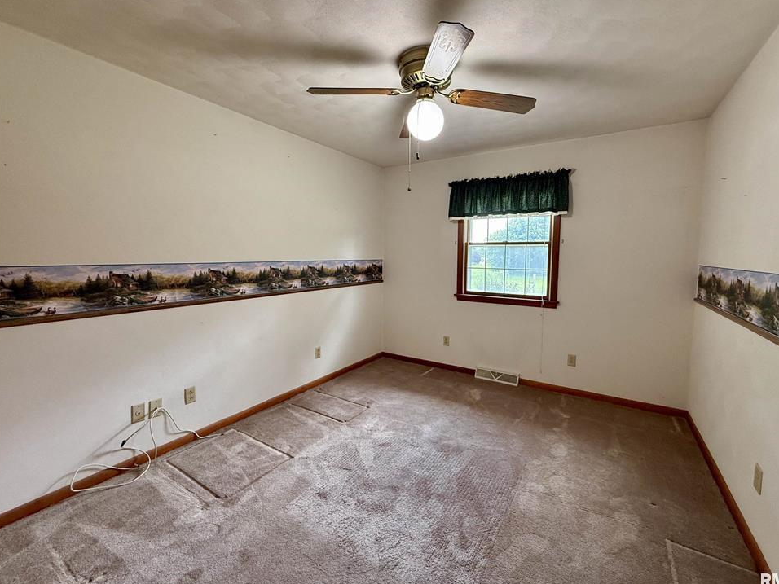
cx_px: 405
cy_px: 281
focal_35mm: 15
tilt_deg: -4.1
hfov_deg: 98.1
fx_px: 338
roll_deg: -0.4
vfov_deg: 81.7
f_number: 2.2
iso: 320
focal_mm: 2.22
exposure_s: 1/120
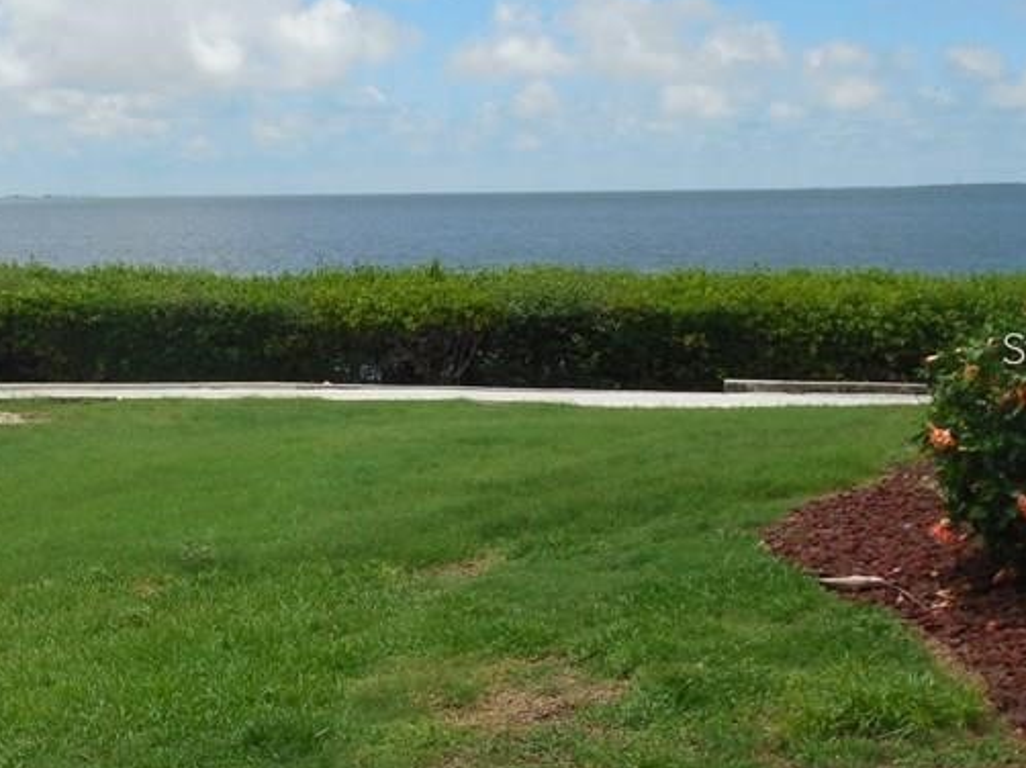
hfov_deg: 35.8
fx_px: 1511
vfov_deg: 28.5
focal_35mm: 51
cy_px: 347
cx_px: 149
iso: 125
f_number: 6.6
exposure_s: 1/500
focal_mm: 4.5
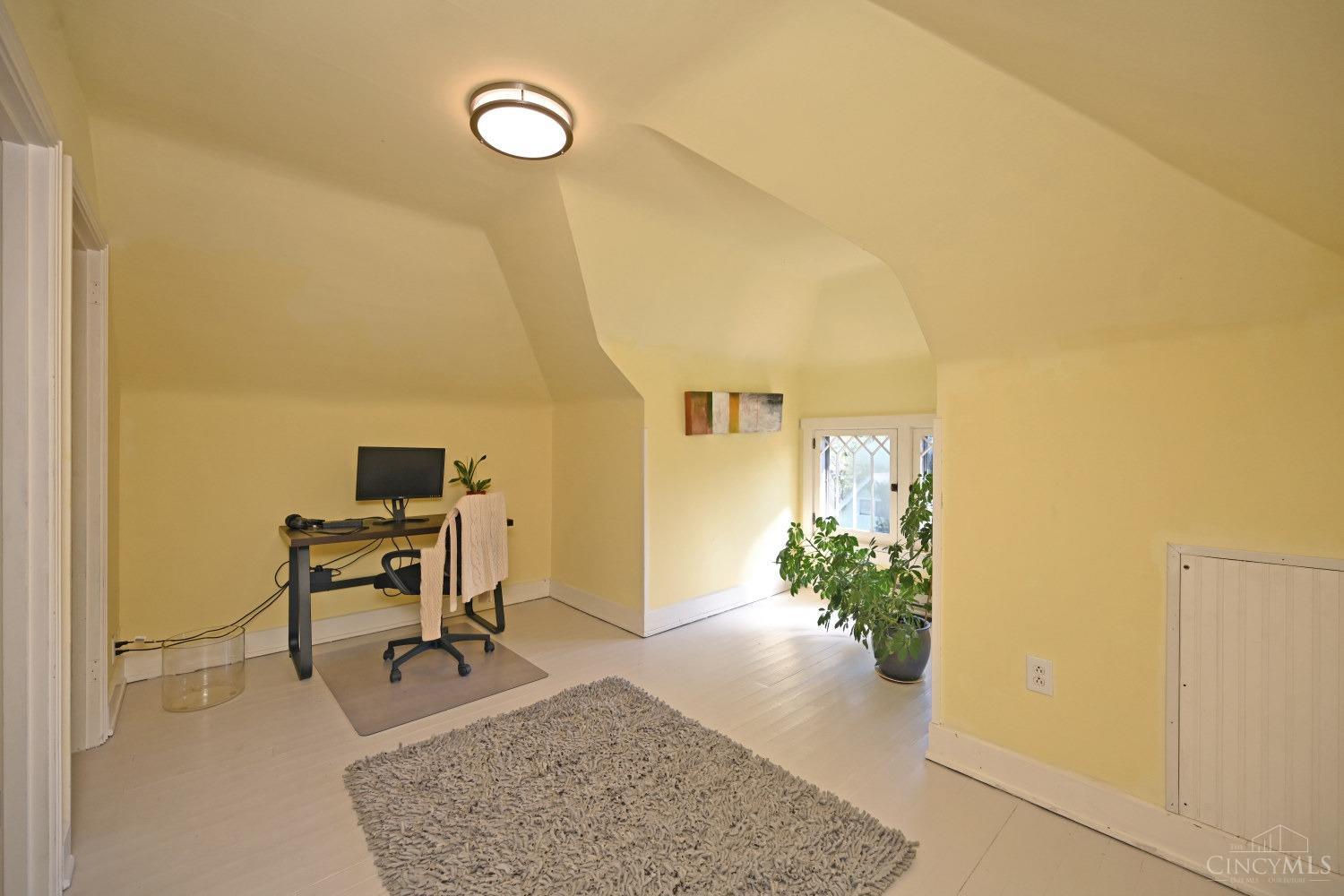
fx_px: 523
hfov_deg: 104.3
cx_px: 672
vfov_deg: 81.2
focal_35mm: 14
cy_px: 448
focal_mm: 14
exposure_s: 1/100
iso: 200
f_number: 5
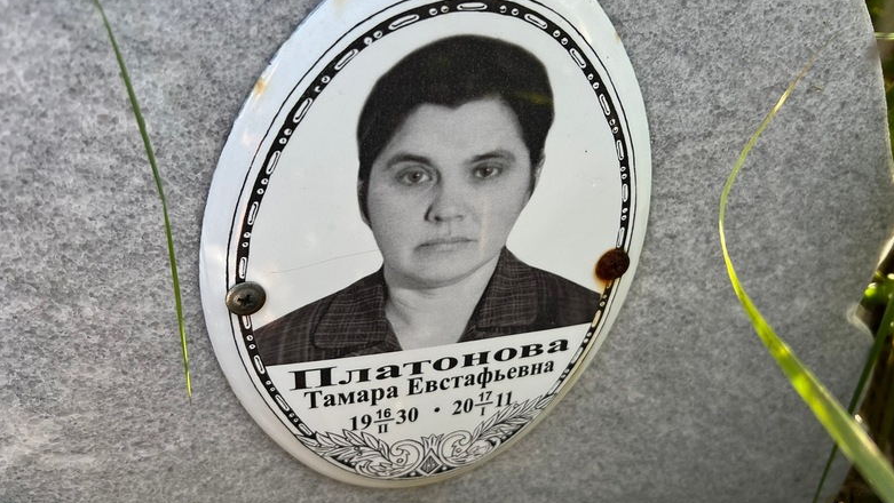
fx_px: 688
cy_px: 227
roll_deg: -5.2
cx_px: 456
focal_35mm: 29
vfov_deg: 40.2
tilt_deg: -28.6
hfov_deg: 66.0
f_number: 1.5
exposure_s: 1/366
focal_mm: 5.7
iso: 50
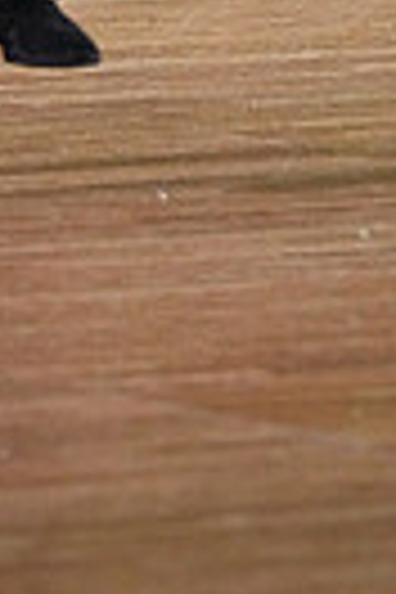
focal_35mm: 808
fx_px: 13331
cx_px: -340
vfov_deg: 2.5
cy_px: -526
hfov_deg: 1.7
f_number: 5
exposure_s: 1/400
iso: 8000
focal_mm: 184
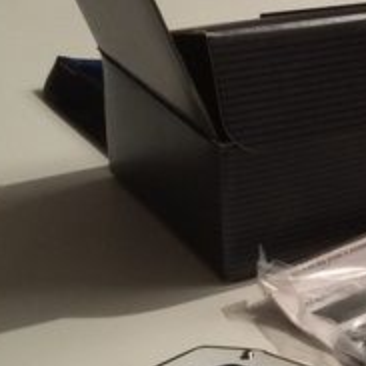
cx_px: 635
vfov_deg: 16.6
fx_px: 1256
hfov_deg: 14.7
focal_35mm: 105
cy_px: 222
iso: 160
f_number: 2.2
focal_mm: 4.12
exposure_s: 1/33
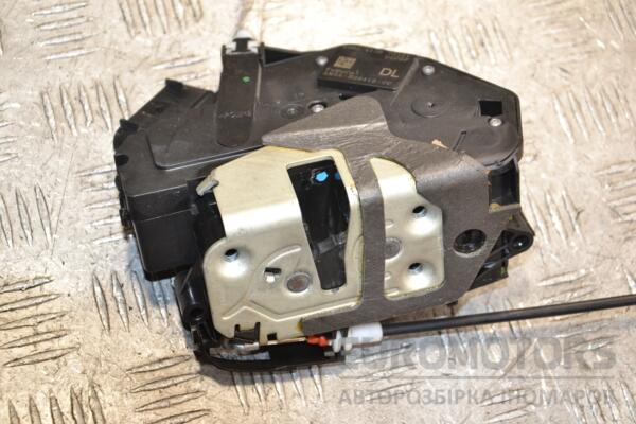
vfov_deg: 15.7
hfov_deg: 23.4
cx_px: 318
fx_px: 1537
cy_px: 212
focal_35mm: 87
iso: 800
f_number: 5
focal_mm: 58
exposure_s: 1/125
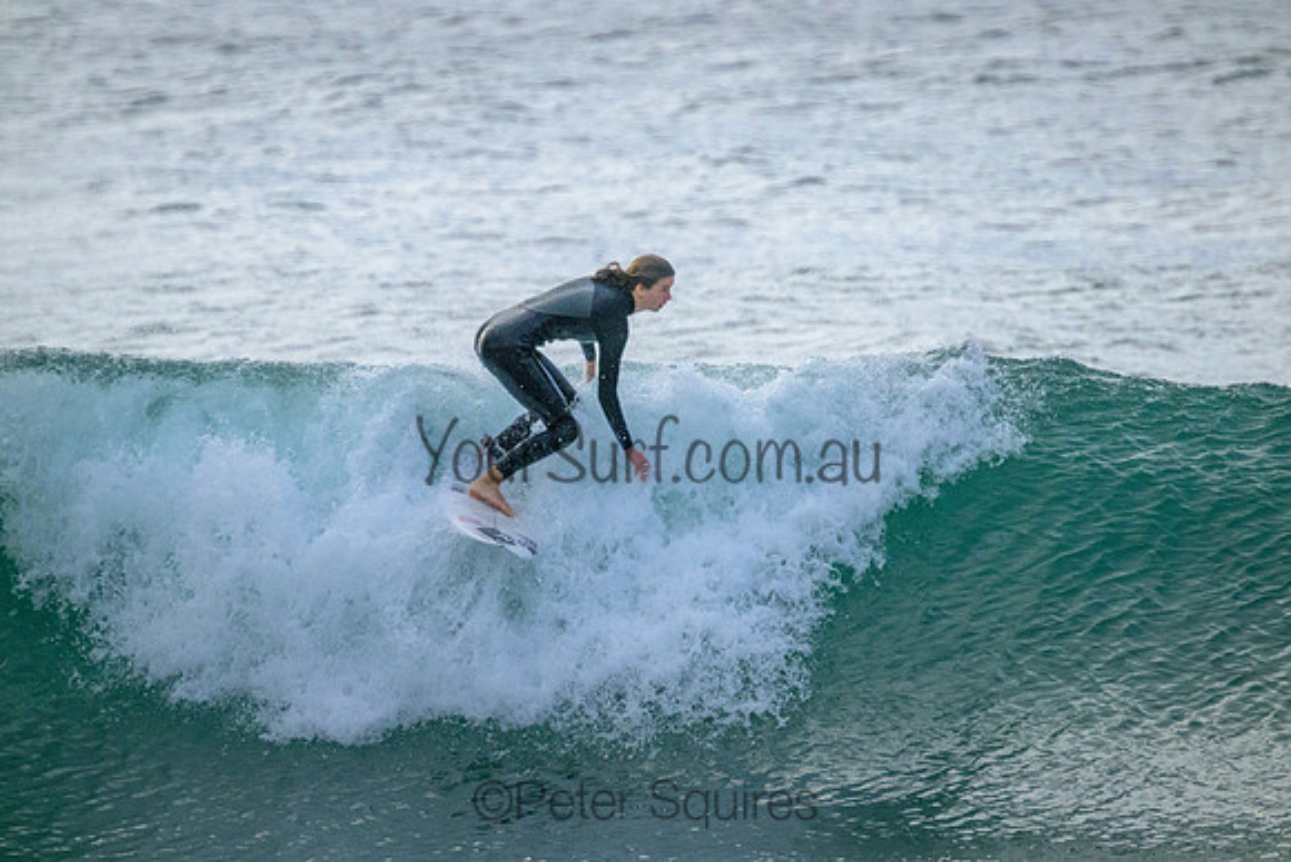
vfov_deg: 1.7
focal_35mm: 800
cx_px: 646
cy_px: 431
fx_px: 28694
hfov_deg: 2.6
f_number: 11
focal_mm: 800
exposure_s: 1/2000
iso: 5600
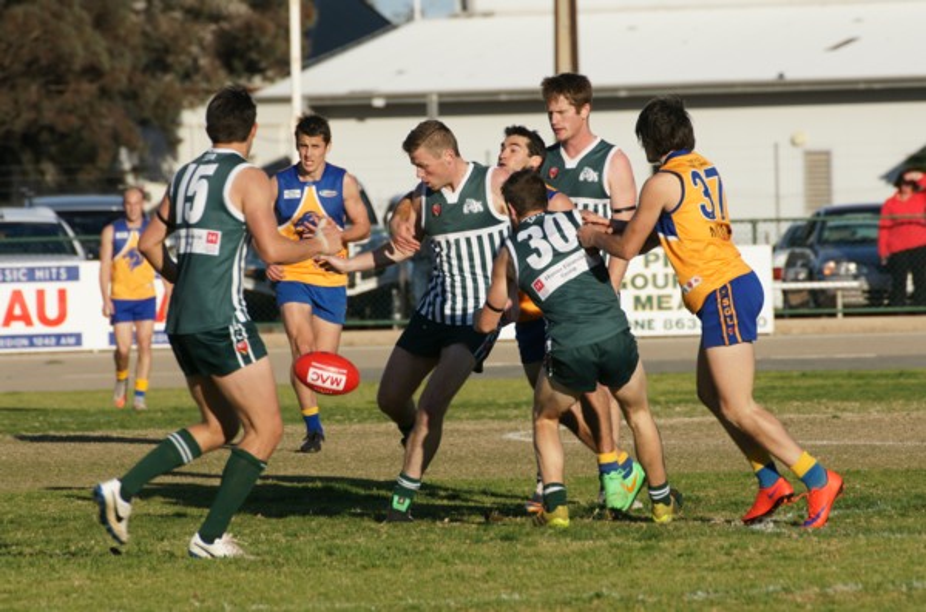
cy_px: 306
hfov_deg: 4.6
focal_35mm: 450
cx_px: 463
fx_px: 11547
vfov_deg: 3.0
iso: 200
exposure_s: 1/640
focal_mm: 300
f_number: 8
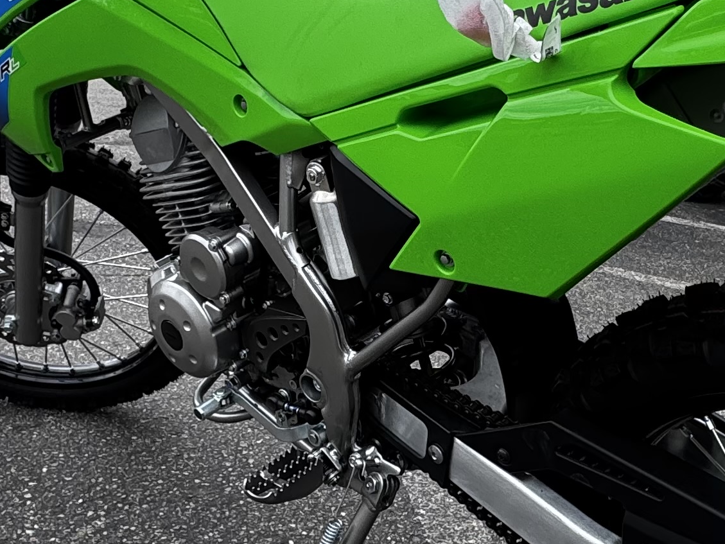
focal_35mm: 50
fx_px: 1047
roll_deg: -3.8
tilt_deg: -15.1
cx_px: 364
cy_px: 258
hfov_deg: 38.2
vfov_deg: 29.1
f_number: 2.2
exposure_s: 1/525
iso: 40
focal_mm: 2.22
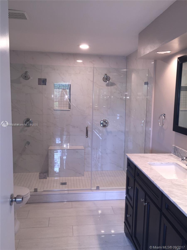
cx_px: 94
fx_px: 209
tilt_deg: -6.4
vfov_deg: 61.7
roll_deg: -0.9
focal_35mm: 29
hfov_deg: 48.2
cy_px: 125
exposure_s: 1/30
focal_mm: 4.15
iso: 40
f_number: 2.2
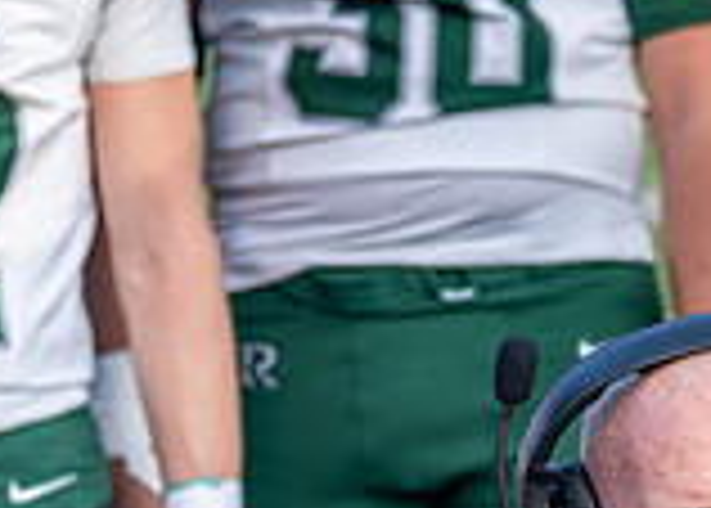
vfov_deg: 4.6
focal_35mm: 311
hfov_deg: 6.5
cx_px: 648
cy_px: 698
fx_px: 6283
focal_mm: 70
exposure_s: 1/1250
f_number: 2.8
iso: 320
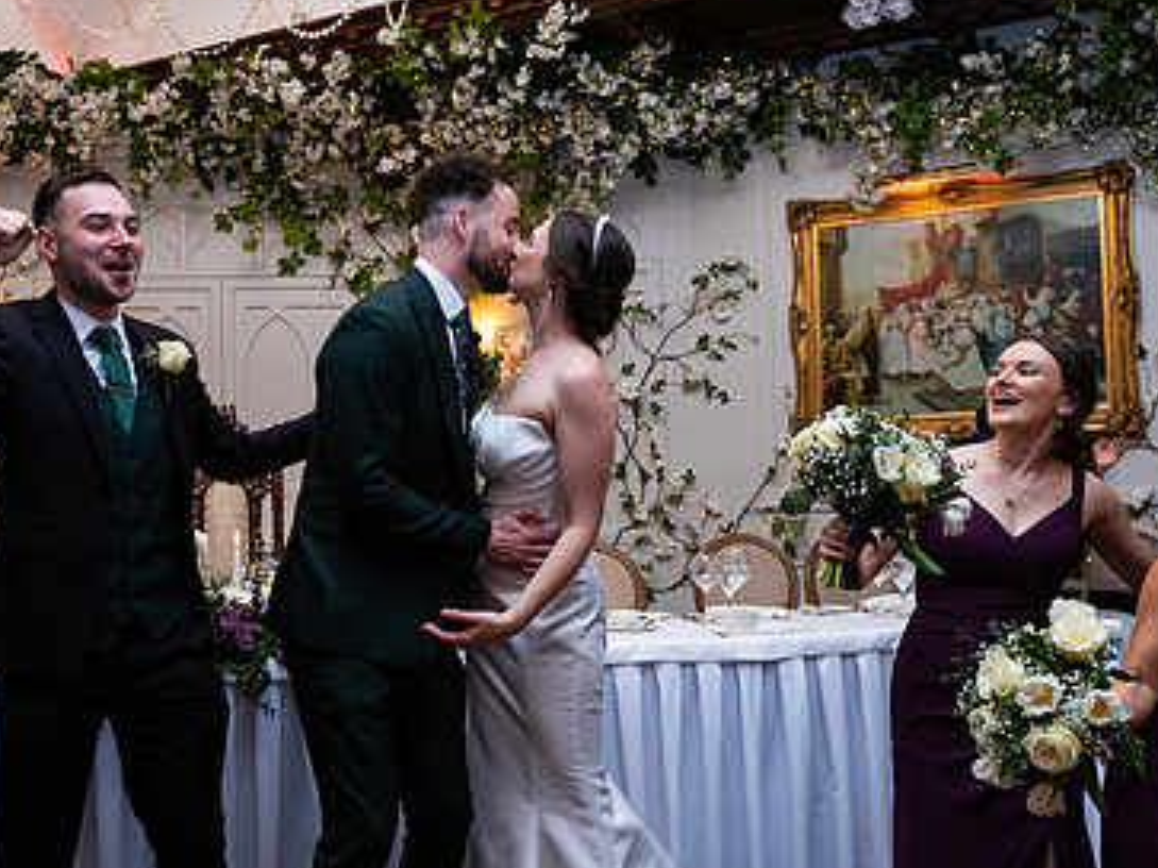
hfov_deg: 46.5
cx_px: 447
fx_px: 1338
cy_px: 464
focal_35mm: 40
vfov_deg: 35.9
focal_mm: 26
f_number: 3.5
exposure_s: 1/160
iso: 800
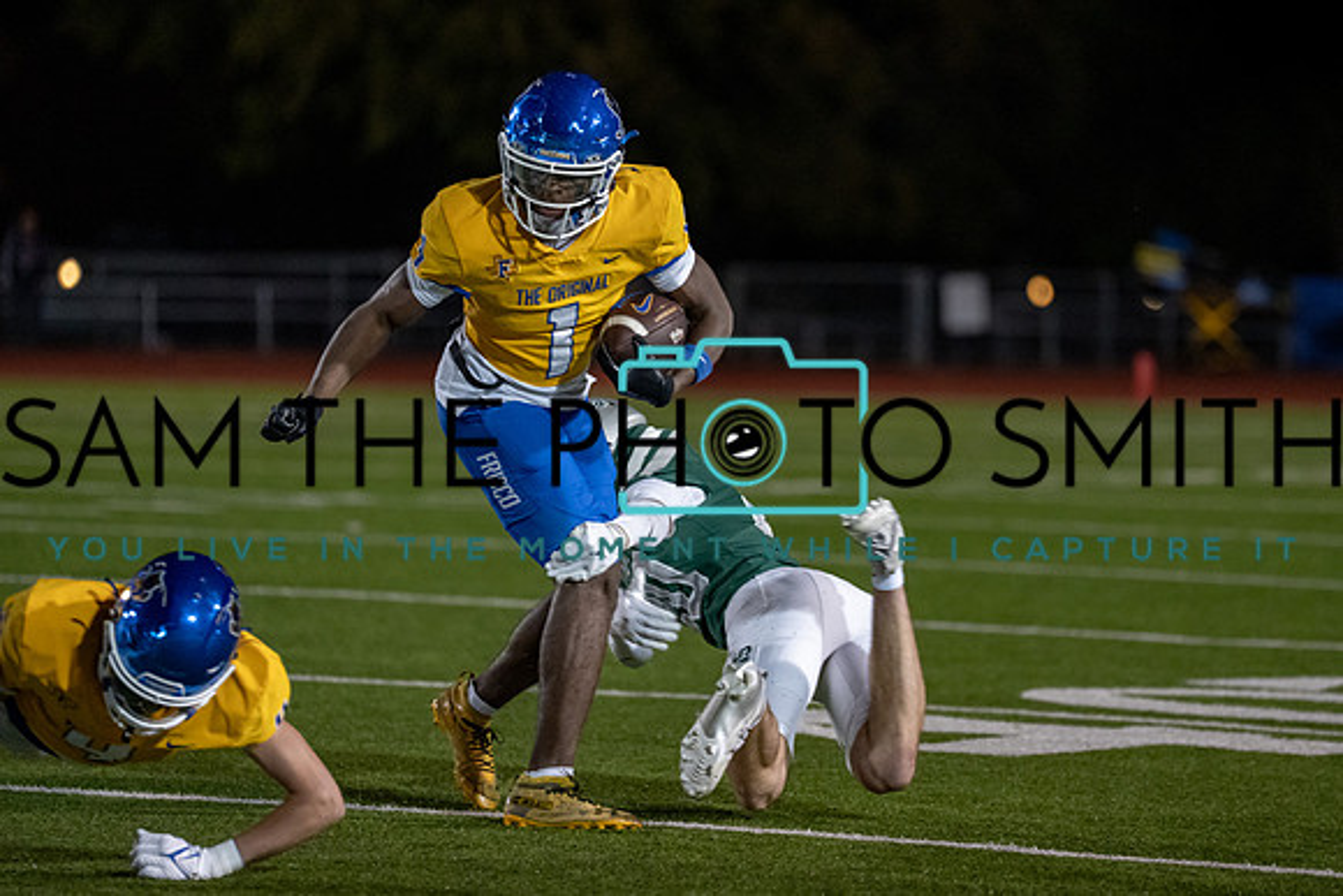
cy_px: 410
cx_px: 758
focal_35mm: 229
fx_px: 8556
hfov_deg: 9.0
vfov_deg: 6.0
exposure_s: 1/1000
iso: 4000
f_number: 2.8
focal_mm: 188
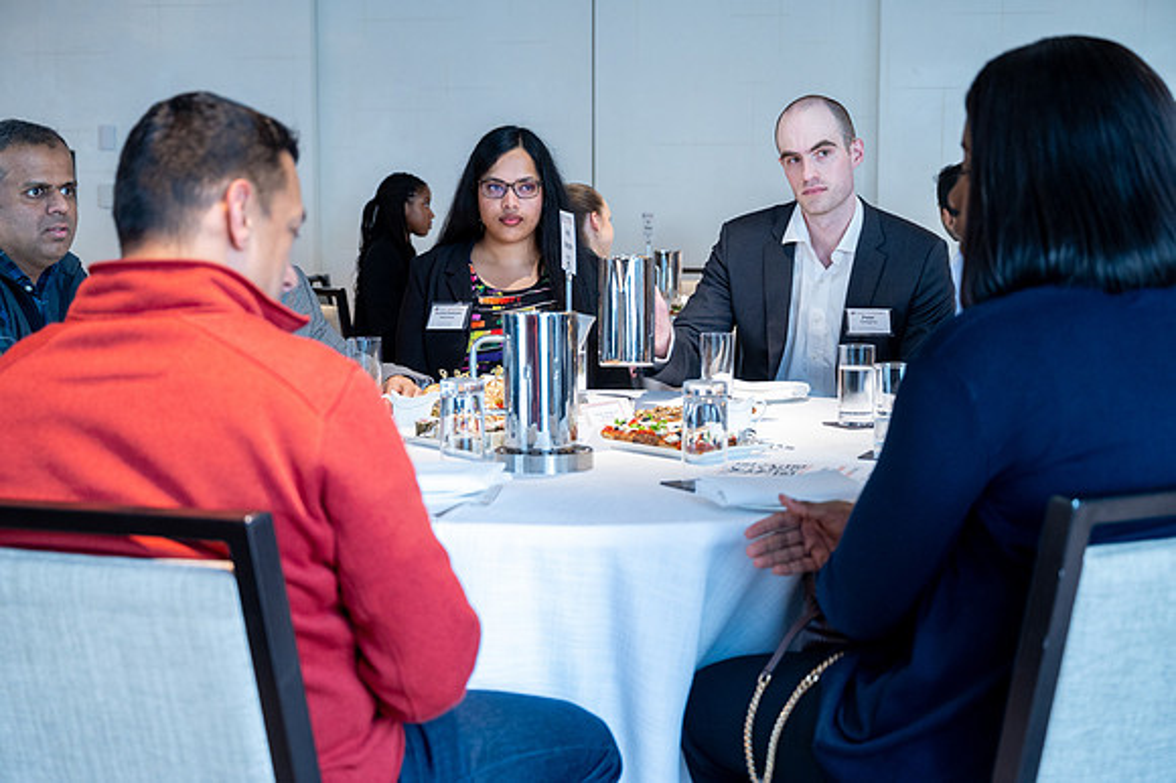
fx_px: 1632
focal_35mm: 50
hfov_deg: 39.6
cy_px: 392
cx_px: 588
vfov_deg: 27.0
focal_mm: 50
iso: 1600
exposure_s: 1/50
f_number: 4
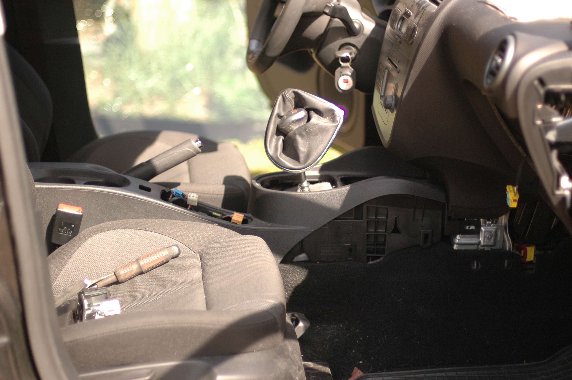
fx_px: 1191
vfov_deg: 18.1
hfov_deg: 27.0
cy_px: 190
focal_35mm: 75
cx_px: 286
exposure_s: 1/1600
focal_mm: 50
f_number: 1.4
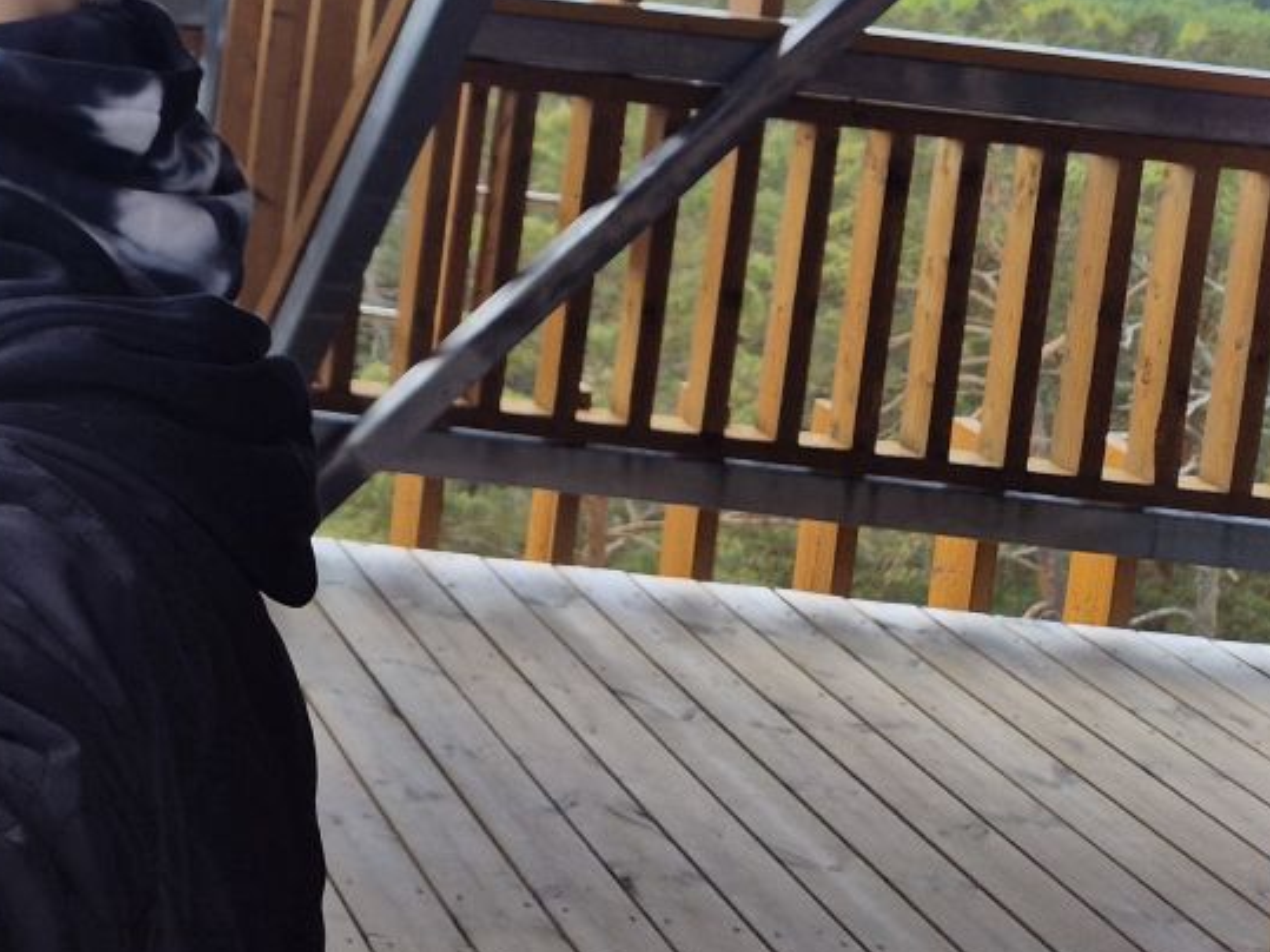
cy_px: -234
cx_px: -302
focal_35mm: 64
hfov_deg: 26.5
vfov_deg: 21.1
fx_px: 2348
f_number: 1.8
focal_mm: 5.4
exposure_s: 1/1720
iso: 25
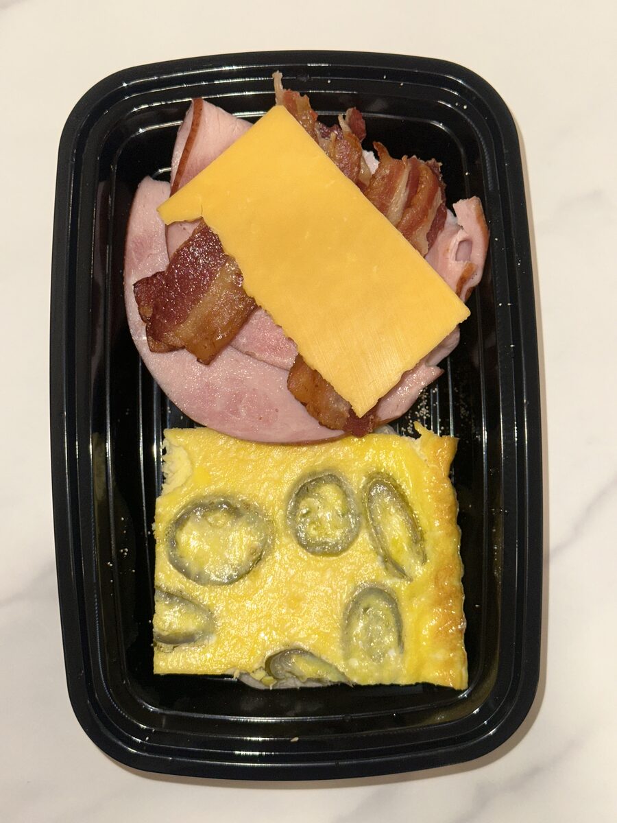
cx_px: 308
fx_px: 1141
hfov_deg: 30.3
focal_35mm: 48
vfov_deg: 39.7
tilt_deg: -85.6
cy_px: 412
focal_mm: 6.86
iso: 50
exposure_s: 1/58
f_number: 1.78
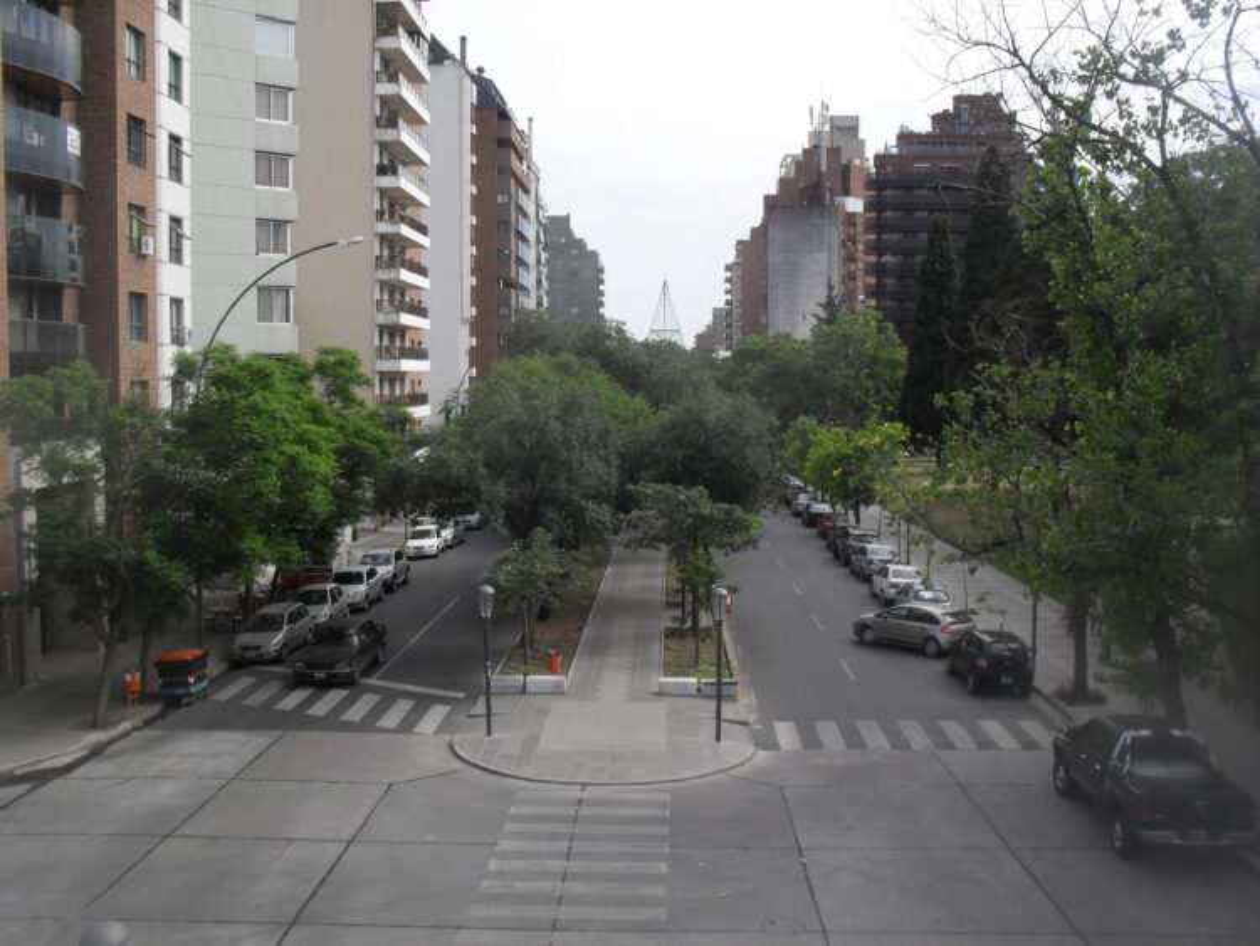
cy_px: 473
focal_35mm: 35
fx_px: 1274
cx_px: 630
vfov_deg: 40.7
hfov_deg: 52.6
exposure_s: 1/125
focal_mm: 6.3
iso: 100
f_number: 8.4
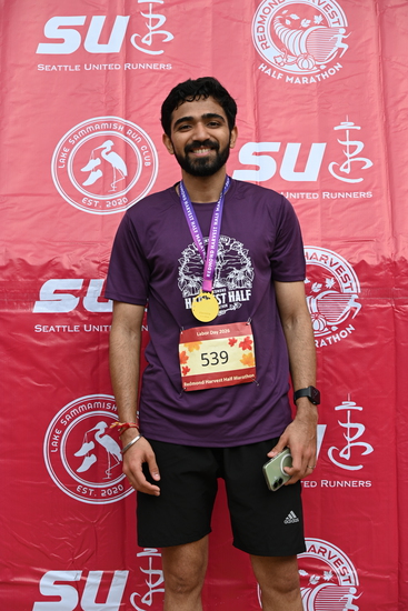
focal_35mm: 85
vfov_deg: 23.9
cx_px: 204
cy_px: 306
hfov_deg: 16.1
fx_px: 1444
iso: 200
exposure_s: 1/250
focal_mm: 85
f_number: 6.3
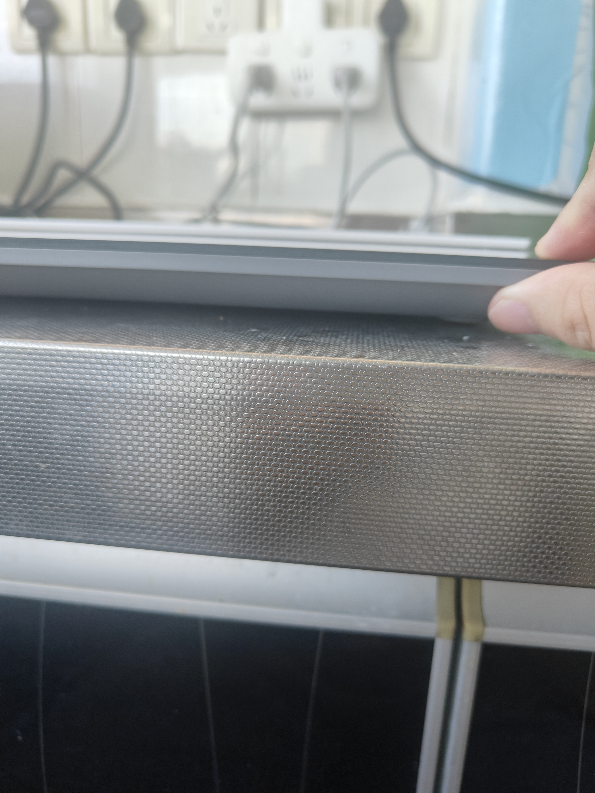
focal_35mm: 24
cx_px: 298
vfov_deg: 71.6
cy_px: 396
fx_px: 550
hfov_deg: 56.8
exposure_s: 1/92
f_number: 1.8
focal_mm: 5.59
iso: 200
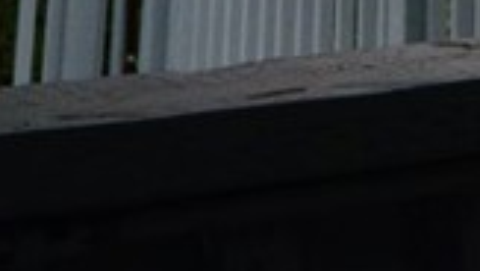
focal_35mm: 178
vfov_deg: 6.4
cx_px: 627
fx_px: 2267
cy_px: -493
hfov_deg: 11.7
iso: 400
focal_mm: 18
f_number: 10
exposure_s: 1/200
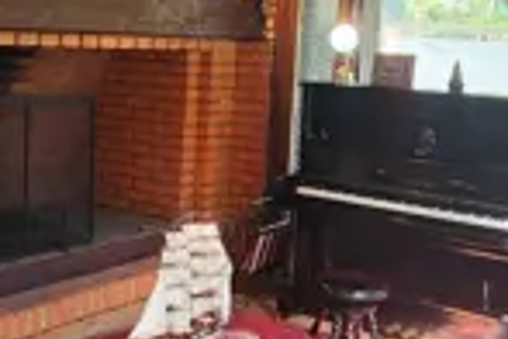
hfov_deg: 36.1
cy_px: 90
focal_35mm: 55
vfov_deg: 24.4
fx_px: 776
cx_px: 207
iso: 160
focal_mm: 2.2
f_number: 2.2
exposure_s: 1/60.2
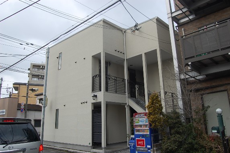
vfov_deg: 47.8
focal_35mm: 27
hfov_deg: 67.4
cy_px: 76
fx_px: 172
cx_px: 115
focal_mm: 18
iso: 200
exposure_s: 1/160
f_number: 6.3
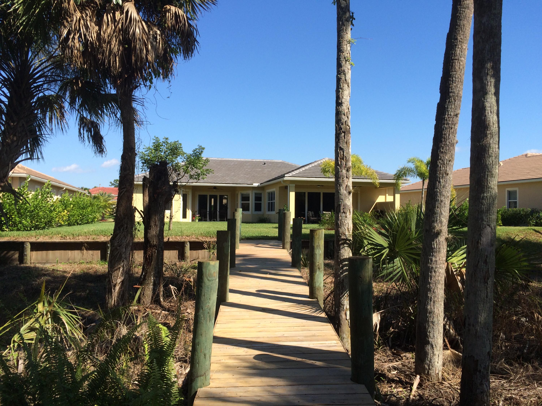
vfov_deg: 48.2
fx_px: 454
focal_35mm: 29
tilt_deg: +0.4
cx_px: 271
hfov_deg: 61.7
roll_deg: +0.2
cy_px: 203
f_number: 2.2
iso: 32
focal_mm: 4.15
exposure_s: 1/1520
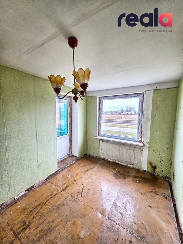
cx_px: 92
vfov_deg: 106.2
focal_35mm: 13
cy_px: 122
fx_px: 92
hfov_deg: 89.9
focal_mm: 2.2
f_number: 1.9
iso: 250
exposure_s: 1/50
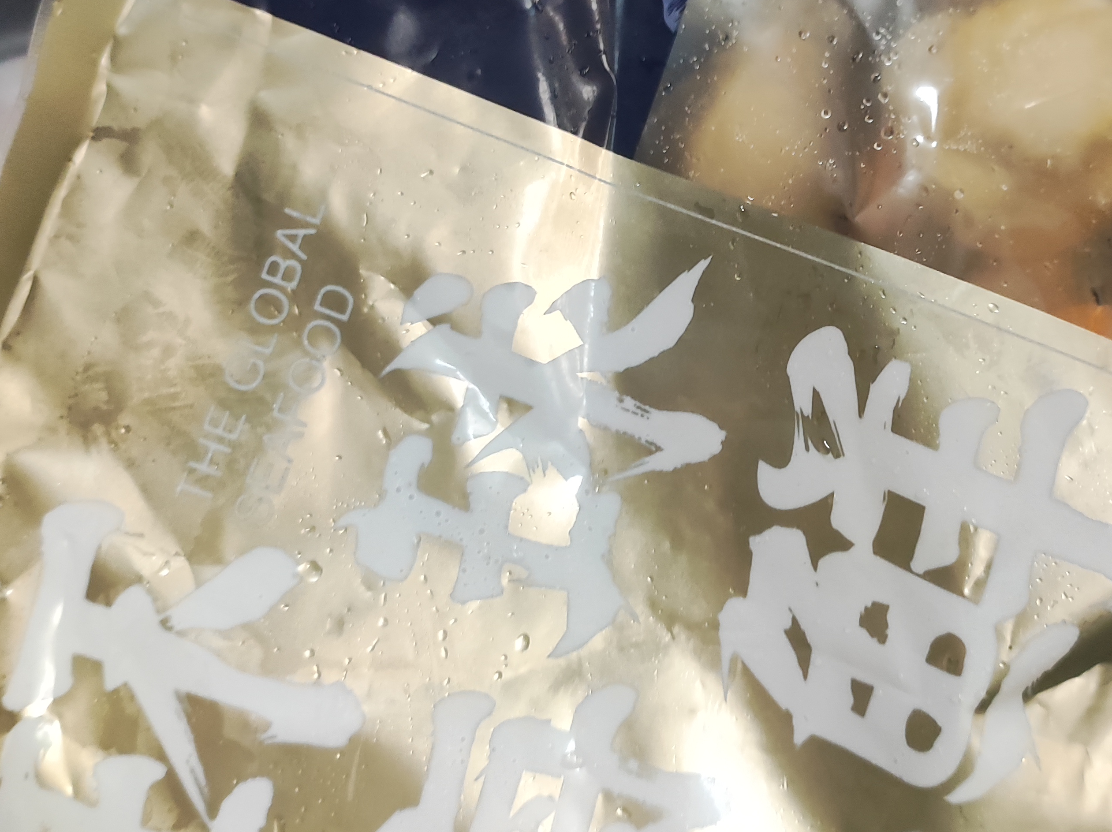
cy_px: 271
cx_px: 759
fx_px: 1476
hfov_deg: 40.7
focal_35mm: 46
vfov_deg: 31.2
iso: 1392
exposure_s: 1/33
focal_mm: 4.74
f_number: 1.79
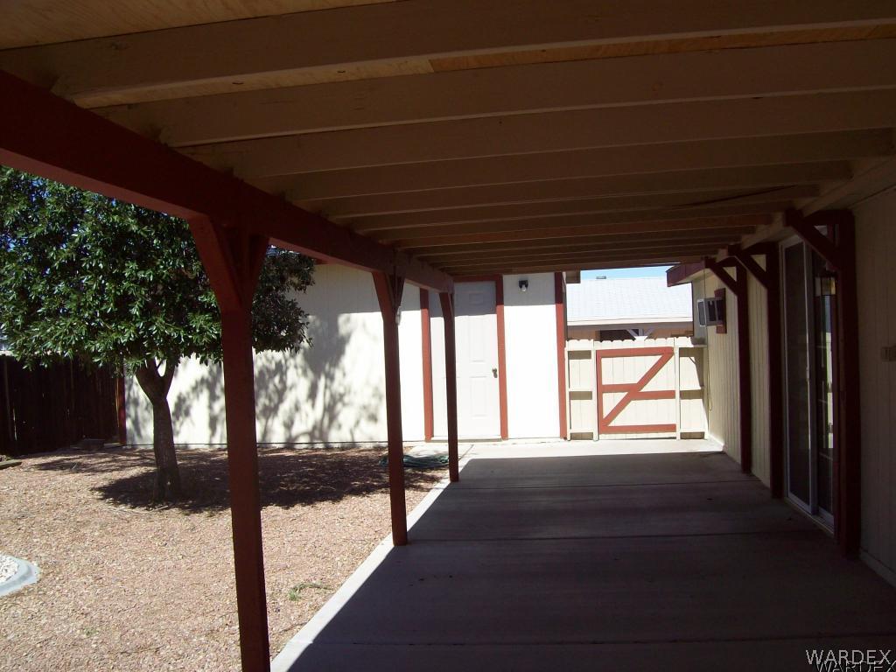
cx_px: 448
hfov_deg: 51.4
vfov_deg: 39.7
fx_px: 932
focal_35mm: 36
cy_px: 336
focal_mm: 6
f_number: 4.8
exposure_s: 1/493
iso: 80
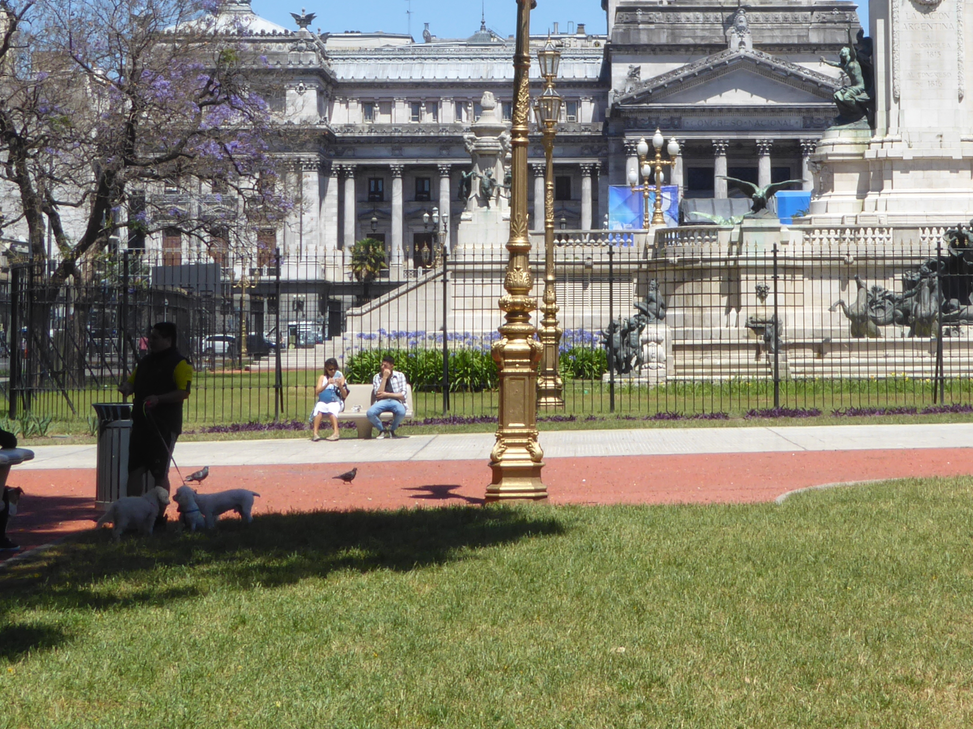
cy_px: 78
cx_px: 672
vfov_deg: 15.9
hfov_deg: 21.2
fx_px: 2586
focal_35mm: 92
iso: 80
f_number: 7.1
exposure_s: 1/160
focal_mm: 9
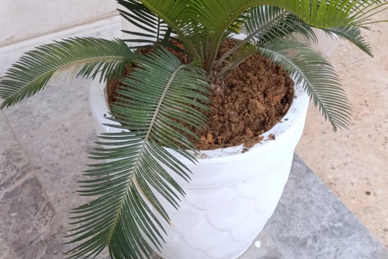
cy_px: 23
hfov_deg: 29.2
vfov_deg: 19.4
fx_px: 744
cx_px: 203
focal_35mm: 69
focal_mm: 6.14
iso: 500
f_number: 1.6
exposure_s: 1/99.9
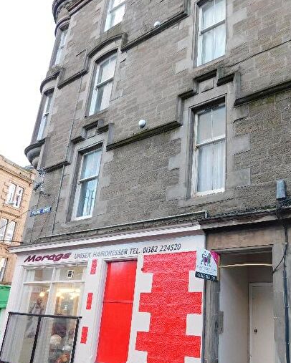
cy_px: 183
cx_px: 216
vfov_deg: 57.2
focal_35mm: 31
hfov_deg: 45.6
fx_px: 334
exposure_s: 1/80
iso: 125
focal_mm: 4
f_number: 3
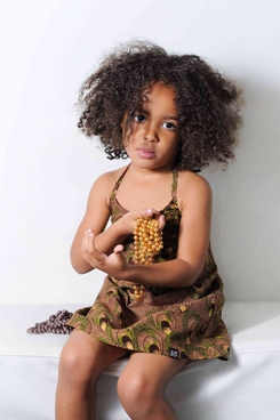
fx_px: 666
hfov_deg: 23.7
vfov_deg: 34.8
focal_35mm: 57
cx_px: 170
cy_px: 276
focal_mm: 28
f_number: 5.6
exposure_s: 1/100
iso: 400
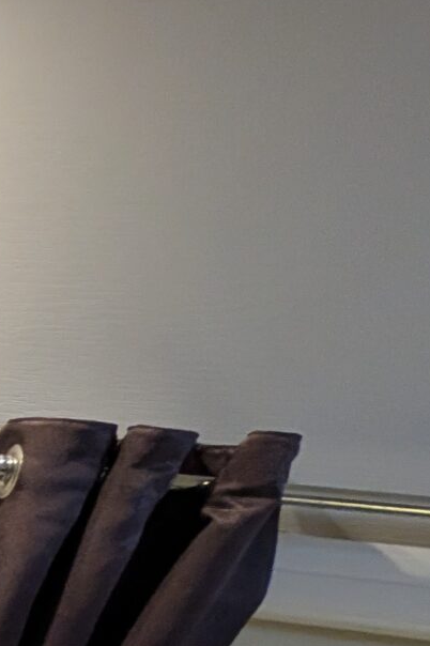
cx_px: -923
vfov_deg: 32.9
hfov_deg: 10.8
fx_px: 951
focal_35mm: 53
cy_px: 712
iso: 254
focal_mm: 2.02
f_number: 1.7
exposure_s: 1/34.7
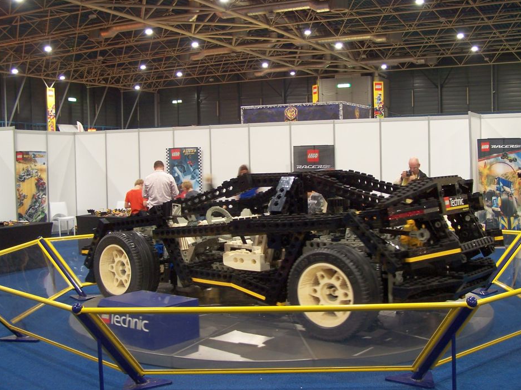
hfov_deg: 42.9
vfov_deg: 32.9
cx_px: 276
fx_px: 662
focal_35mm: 44
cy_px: 195
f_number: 2.8
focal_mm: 6.7
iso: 80
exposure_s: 1/2
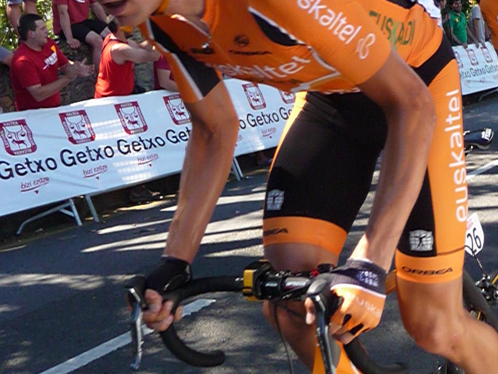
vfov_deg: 23.9
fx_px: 878
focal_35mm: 61
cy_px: 121
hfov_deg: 31.0
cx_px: 392
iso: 500
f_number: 3.6
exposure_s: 1/800
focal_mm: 5.6
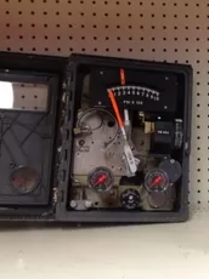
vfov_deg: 31.6
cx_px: 198
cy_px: 103
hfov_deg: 23.2
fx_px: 492
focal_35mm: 61
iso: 100
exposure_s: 1/20
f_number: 2.4
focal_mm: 4.28
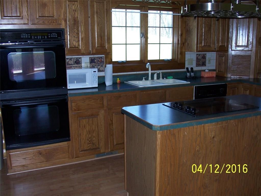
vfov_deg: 40.7
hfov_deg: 52.6
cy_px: 98
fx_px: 264
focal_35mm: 35
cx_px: 130
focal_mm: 6
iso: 80
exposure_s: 1/60
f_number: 2.8
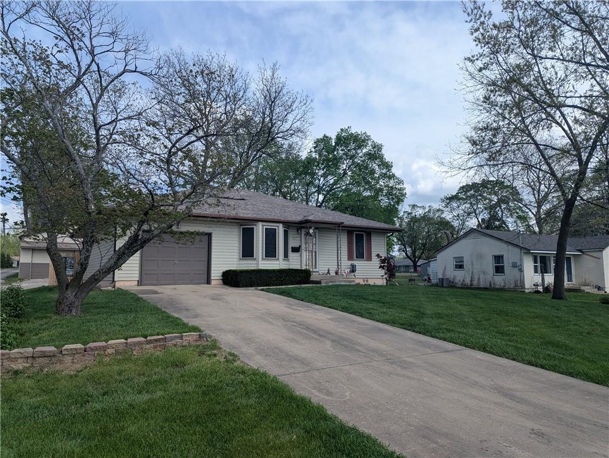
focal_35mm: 24
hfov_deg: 71.5
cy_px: 229
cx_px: 304
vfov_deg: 56.9
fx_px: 423
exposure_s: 1/2358
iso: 47
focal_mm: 6.81
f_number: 1.85
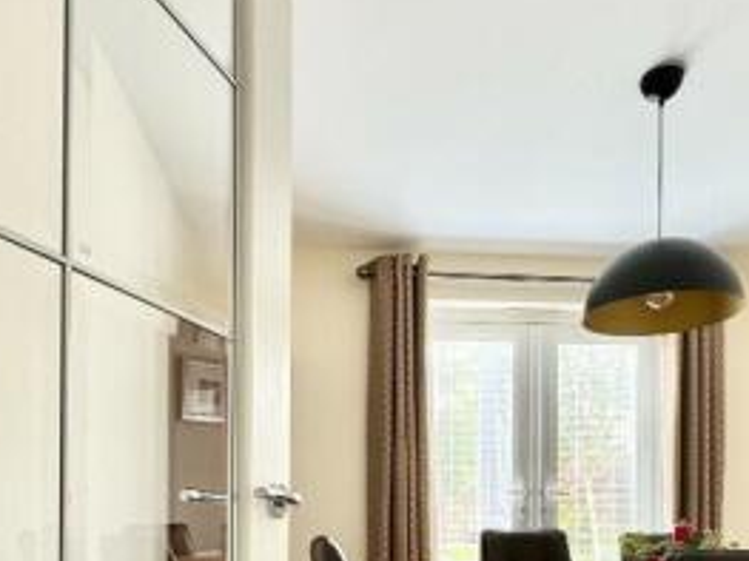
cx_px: 374
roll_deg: -0.2
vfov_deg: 41.6
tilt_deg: +0.3
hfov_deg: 58.4
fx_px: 670
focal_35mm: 31
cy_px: 511
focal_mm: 2.22
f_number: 2.2
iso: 160
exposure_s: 1/99
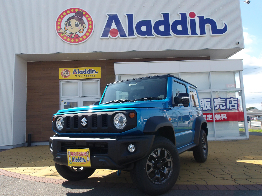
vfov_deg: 51.4
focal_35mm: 27
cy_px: 98
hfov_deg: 65.3
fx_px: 204
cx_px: 131
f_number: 10.4
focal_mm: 4.9
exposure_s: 1/60
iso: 116
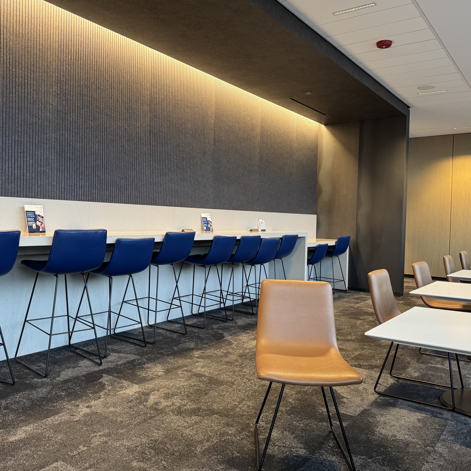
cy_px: 232
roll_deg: -1.5
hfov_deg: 55.6
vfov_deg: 55.6
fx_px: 446
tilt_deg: -1.5
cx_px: 229
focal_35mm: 29
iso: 250
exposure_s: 1/60
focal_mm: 6.76
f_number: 1.78
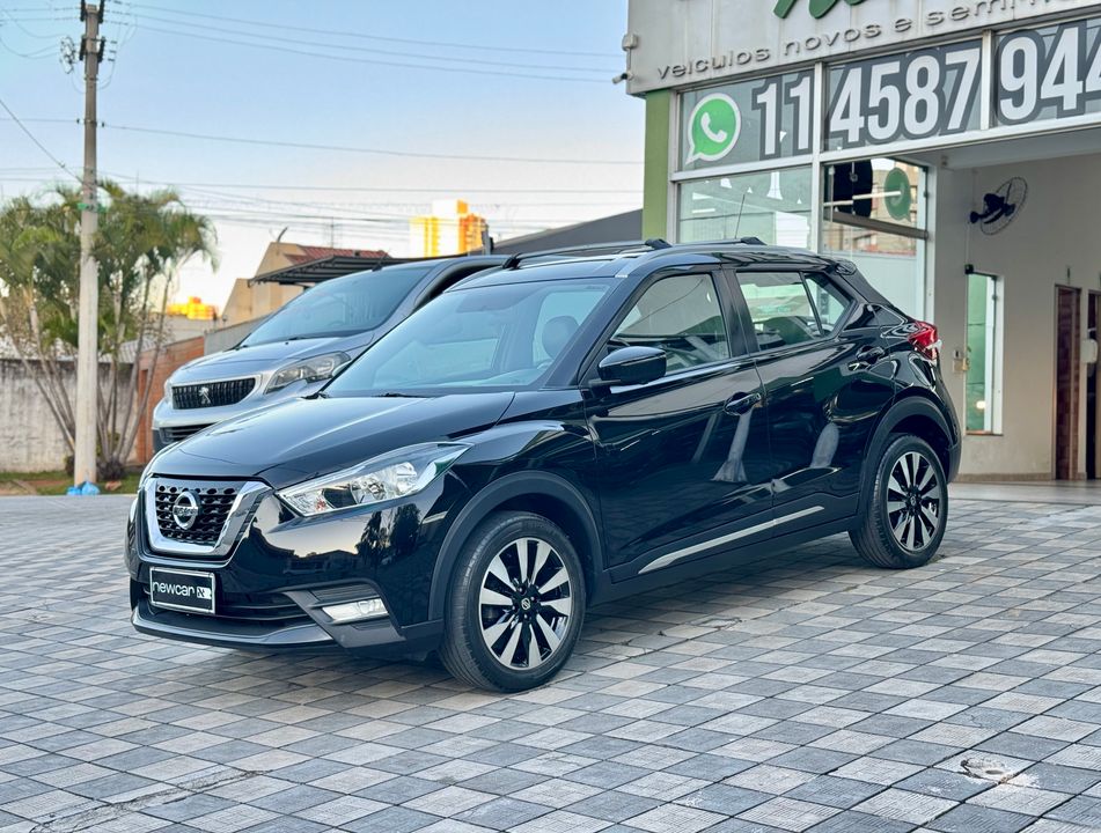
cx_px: 550
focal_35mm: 48
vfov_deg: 30.4
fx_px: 1532
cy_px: 416
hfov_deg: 39.5
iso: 100
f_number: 1.78
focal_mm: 6.76
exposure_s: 1/121
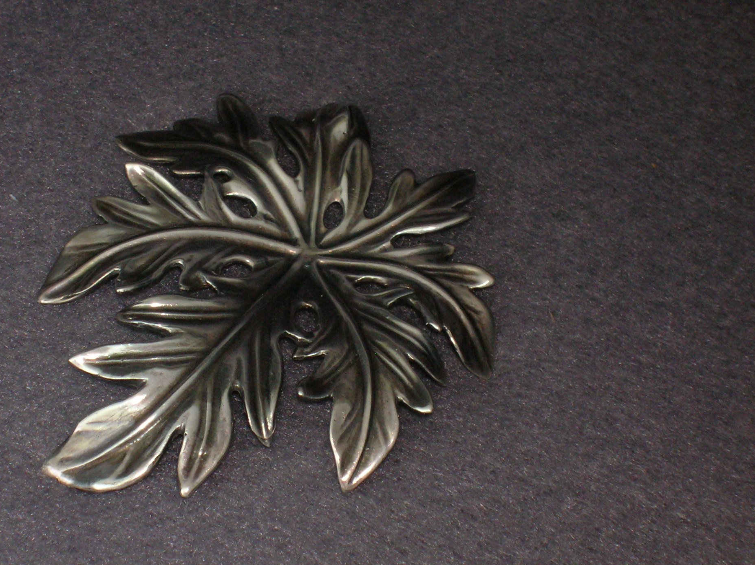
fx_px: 2746
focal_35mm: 126
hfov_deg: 15.6
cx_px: 293
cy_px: 342
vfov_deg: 11.7
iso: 130
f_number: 4.9
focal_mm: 17.1
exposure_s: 1/60.1
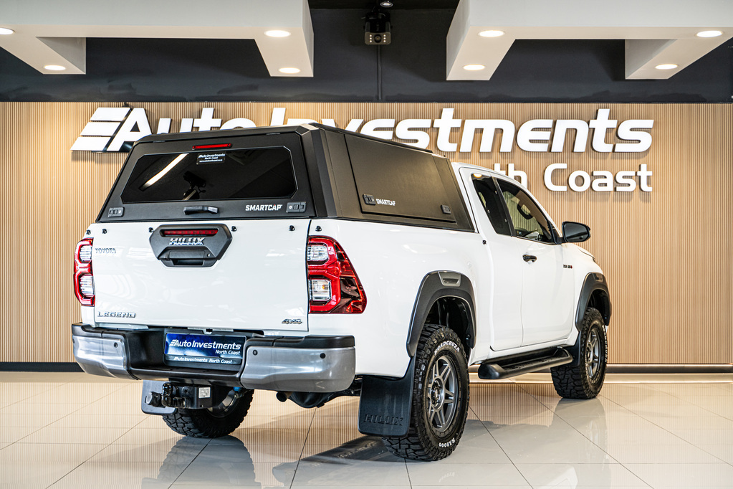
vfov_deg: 27.5
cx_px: 366
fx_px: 998
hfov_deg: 40.3
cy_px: 244
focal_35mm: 49
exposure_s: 1/160
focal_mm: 49
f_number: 2.8
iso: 400
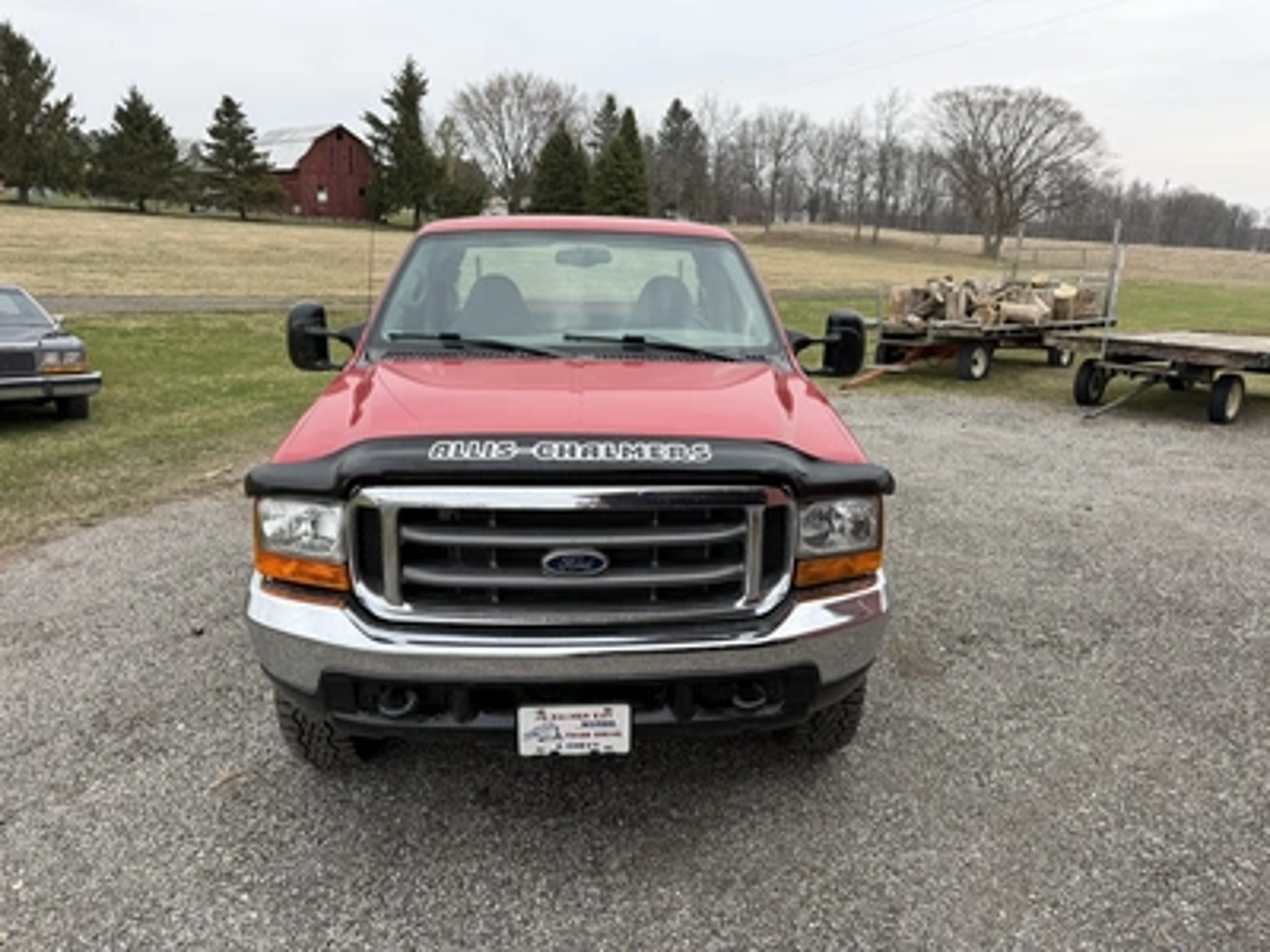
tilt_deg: -13.1
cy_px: 476
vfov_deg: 56.8
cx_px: 635
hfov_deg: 71.6
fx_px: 881
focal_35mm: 24
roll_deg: -2.0
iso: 80
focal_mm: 6.76
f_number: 1.78
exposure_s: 1/1174
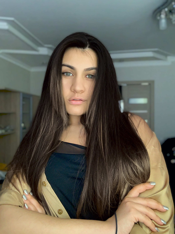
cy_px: 117
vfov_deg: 56.8
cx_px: 88
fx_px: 216
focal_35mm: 32
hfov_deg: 44.2
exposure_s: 1/60
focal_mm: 2.87
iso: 160
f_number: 2.2
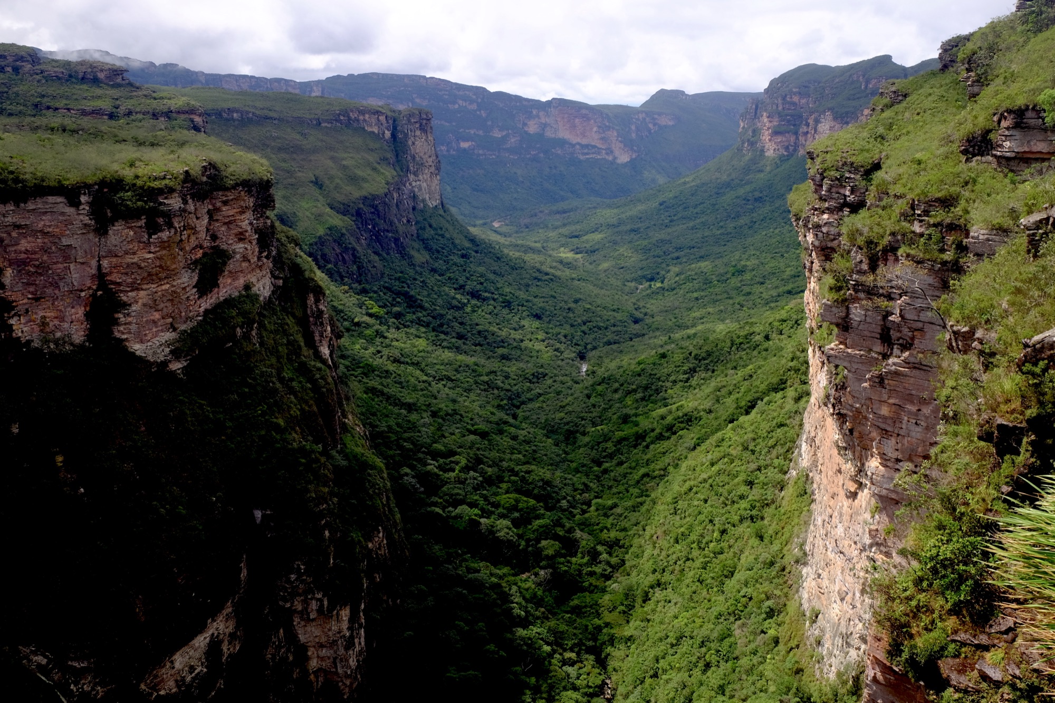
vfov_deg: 47.9
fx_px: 791
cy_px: 352
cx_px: 528
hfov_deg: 67.4
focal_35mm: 27
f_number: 8
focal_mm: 18
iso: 200
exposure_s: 1/60
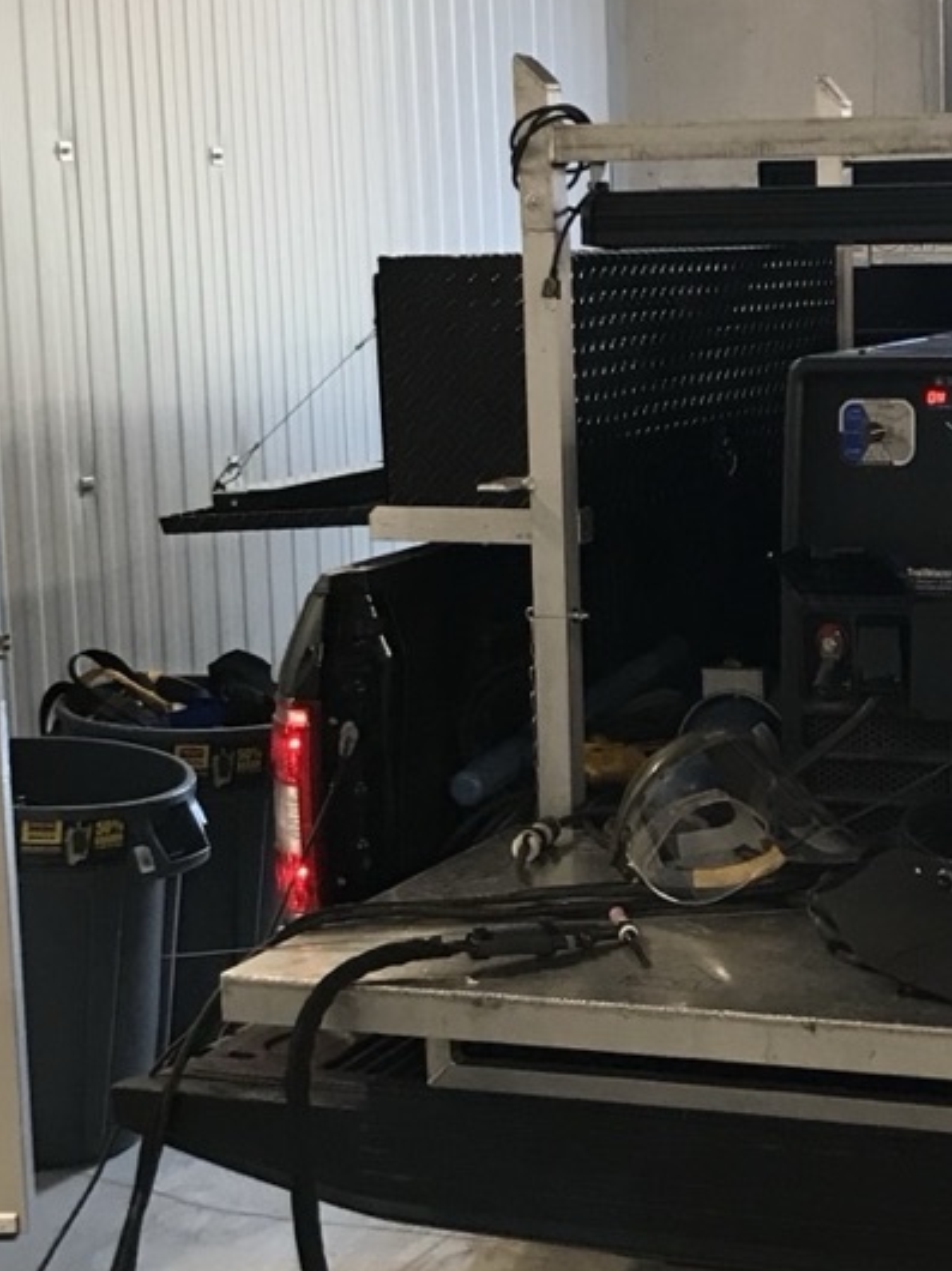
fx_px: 2716
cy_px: 631
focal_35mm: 74
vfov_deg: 26.3
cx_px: 832
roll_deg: +1.7
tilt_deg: -8.2
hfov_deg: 19.6
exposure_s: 1/30
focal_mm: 3.99
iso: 25
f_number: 1.8
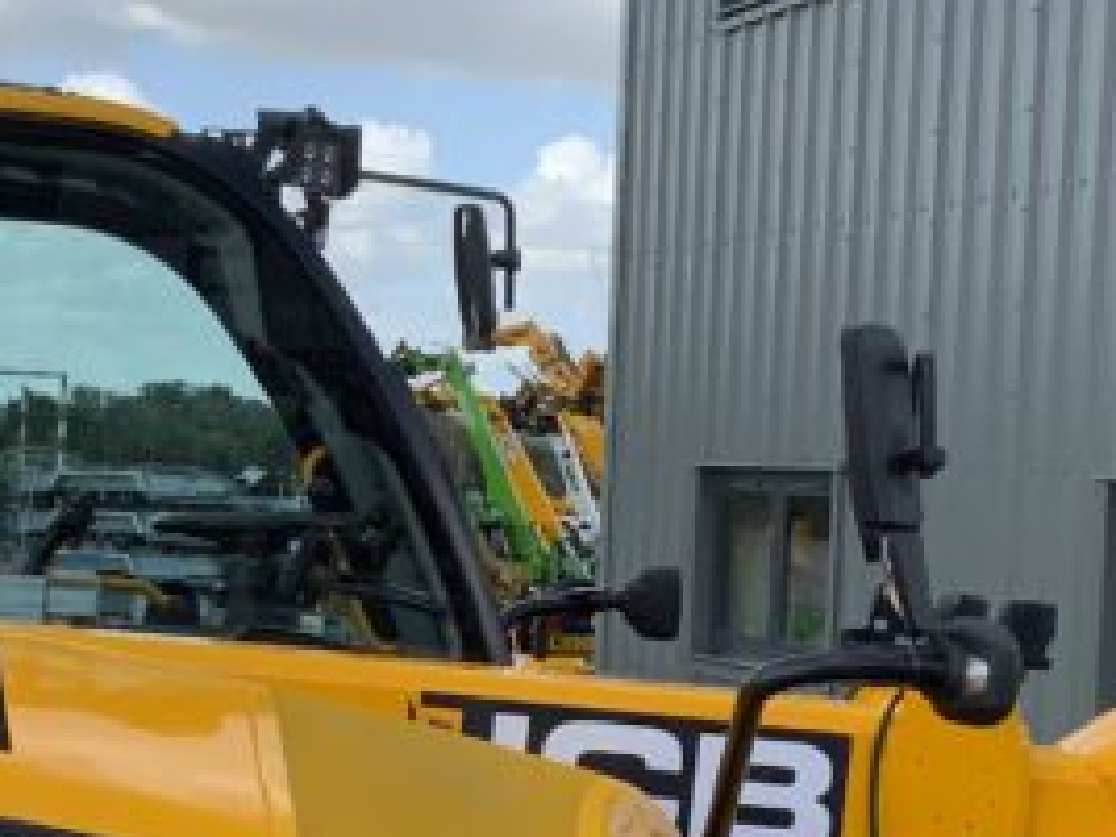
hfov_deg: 17.7
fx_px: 3579
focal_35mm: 111
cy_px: 679
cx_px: 396
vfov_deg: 13.3
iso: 16
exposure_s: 1/816
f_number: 1.8
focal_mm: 3
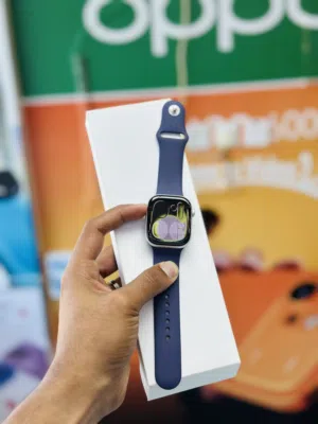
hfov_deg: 30.3
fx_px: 588
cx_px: 159
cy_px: 212
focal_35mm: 48
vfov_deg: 39.7
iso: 80
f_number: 1.78
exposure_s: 1/623
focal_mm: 6.86
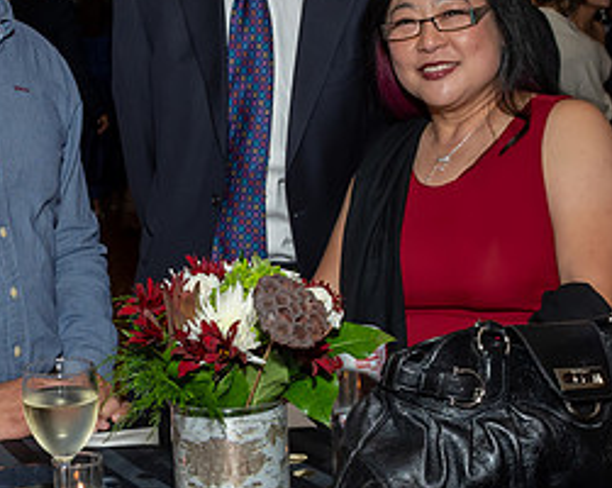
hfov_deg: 24.0
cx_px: 100
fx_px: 1411
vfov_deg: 19.5
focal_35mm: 78
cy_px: 147
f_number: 7.1
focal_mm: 17
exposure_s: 1/250
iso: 500
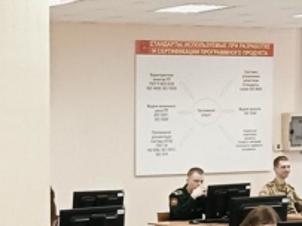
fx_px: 1116
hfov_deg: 15.1
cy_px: 284
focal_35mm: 128
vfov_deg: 11.3
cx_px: -17
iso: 400
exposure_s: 1/50
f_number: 1.8
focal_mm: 3.98
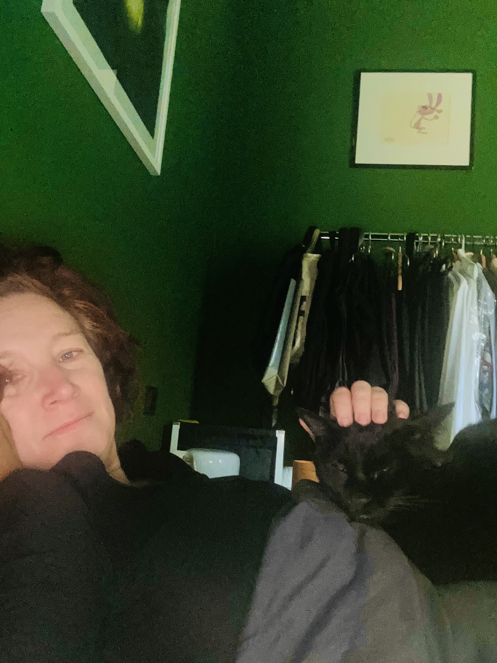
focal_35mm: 30
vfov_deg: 60.0
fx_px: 574
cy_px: 332
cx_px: 248
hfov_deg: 46.8
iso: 320
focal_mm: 2.69
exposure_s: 1/16
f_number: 1.9
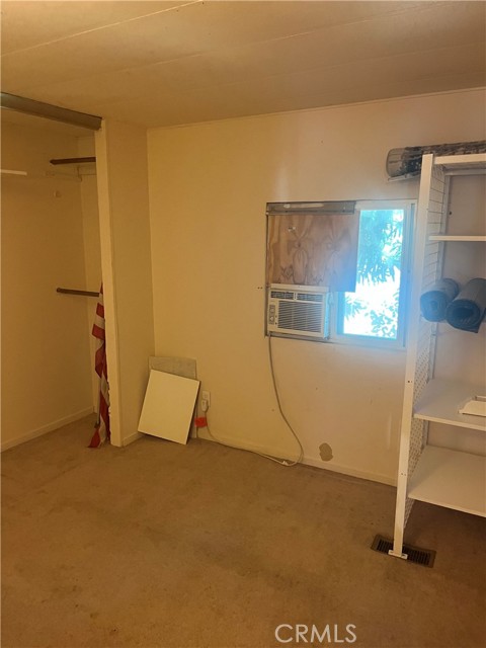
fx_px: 487
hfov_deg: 53.1
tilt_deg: -13.3
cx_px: 243
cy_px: 324
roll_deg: -0.2
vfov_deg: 67.3
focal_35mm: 26
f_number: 1.6
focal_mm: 5.1
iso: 500
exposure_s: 1/40
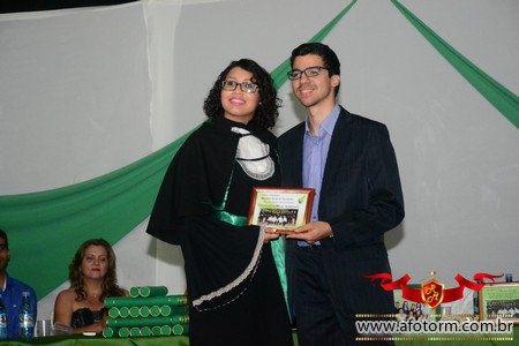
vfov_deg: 13.0
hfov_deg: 19.5
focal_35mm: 105
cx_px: 260
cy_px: 173
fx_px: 1514
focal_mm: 70
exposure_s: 1/80
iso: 3200
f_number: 5.6
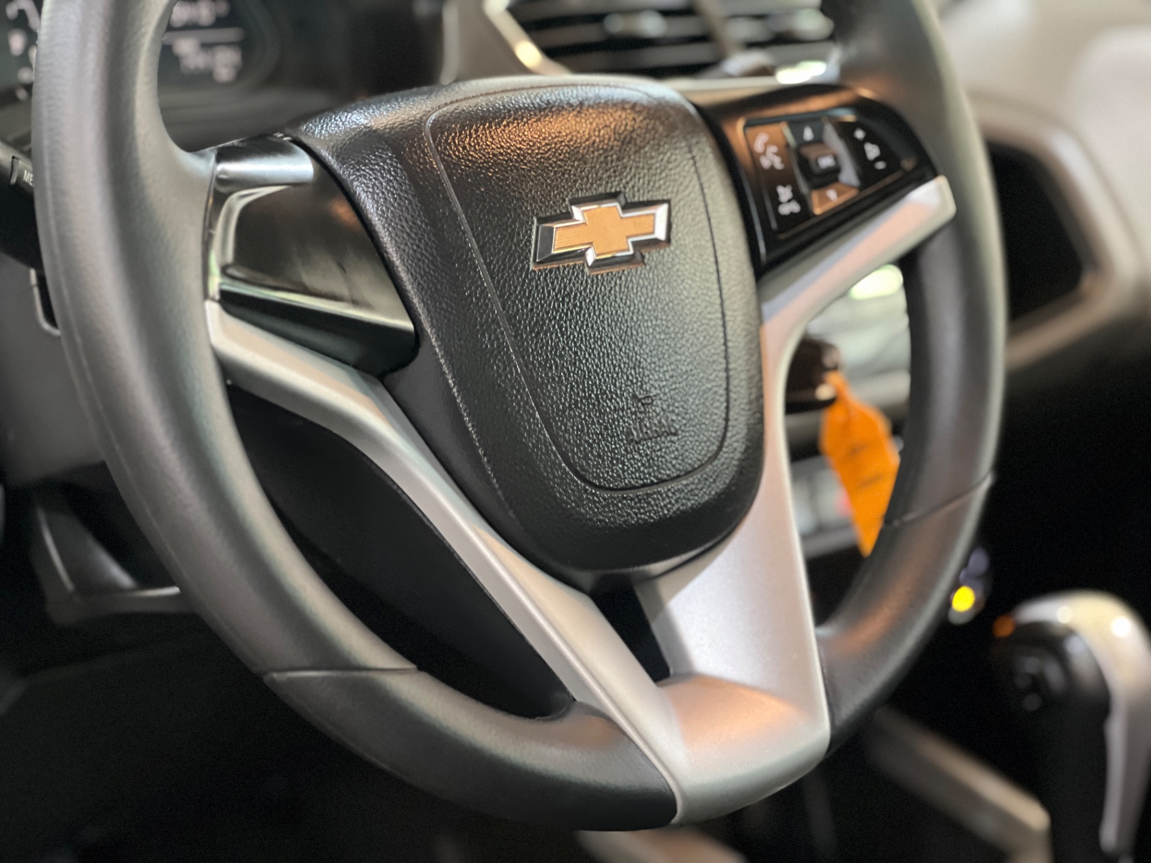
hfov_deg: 25.3
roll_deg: -2.5
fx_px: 2560
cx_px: 576
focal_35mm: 77
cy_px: 432
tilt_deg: -15.2
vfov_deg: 19.1
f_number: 2.8
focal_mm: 9
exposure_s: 1/15
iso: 640
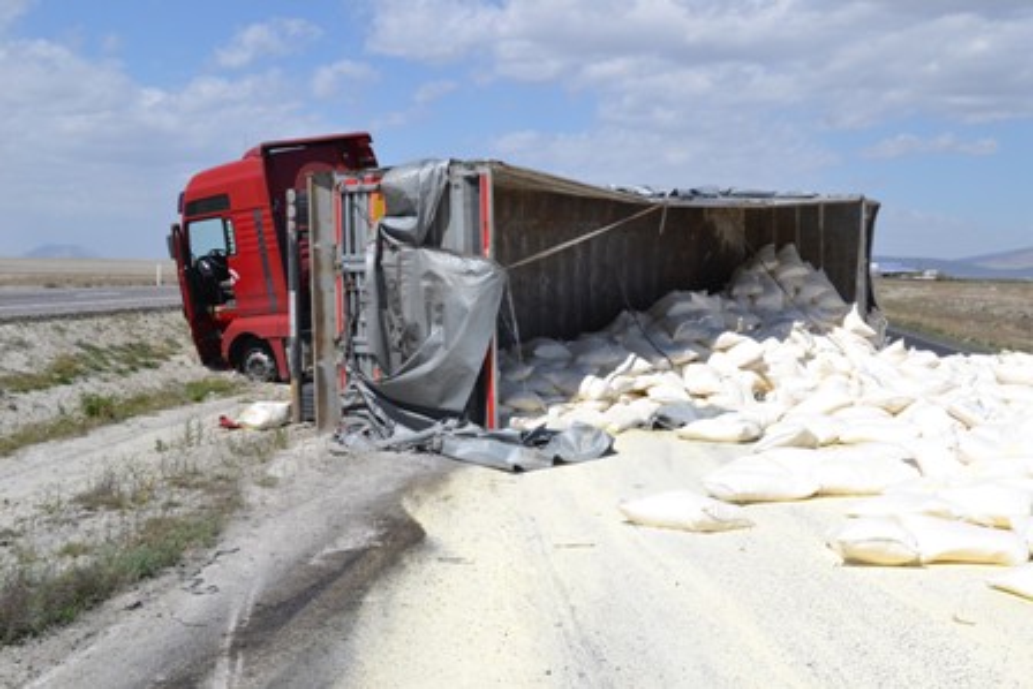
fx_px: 1378
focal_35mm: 48
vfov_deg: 28.1
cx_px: 516
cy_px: 344
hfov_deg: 41.1
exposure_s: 1/320
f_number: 9
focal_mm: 32
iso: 100
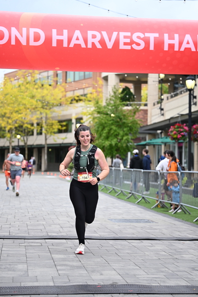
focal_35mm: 77
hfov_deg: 17.7
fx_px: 635
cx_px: 100
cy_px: 148
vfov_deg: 26.3
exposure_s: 1/2000
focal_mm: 76
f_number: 2.8
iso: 640
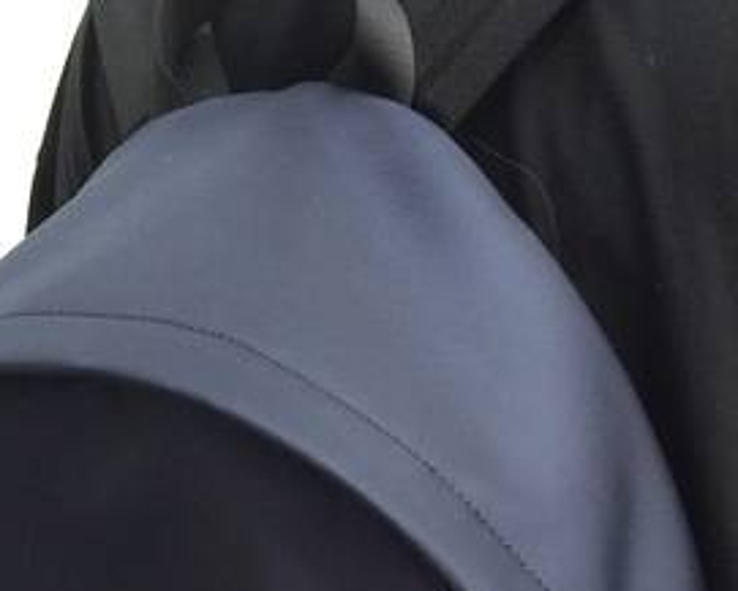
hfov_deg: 20.1
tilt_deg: -19.2
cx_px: 591
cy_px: 854
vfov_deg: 15.3
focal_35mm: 94
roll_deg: -2.8
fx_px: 2054
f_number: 2.2
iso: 40
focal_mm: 4.15
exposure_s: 1/17
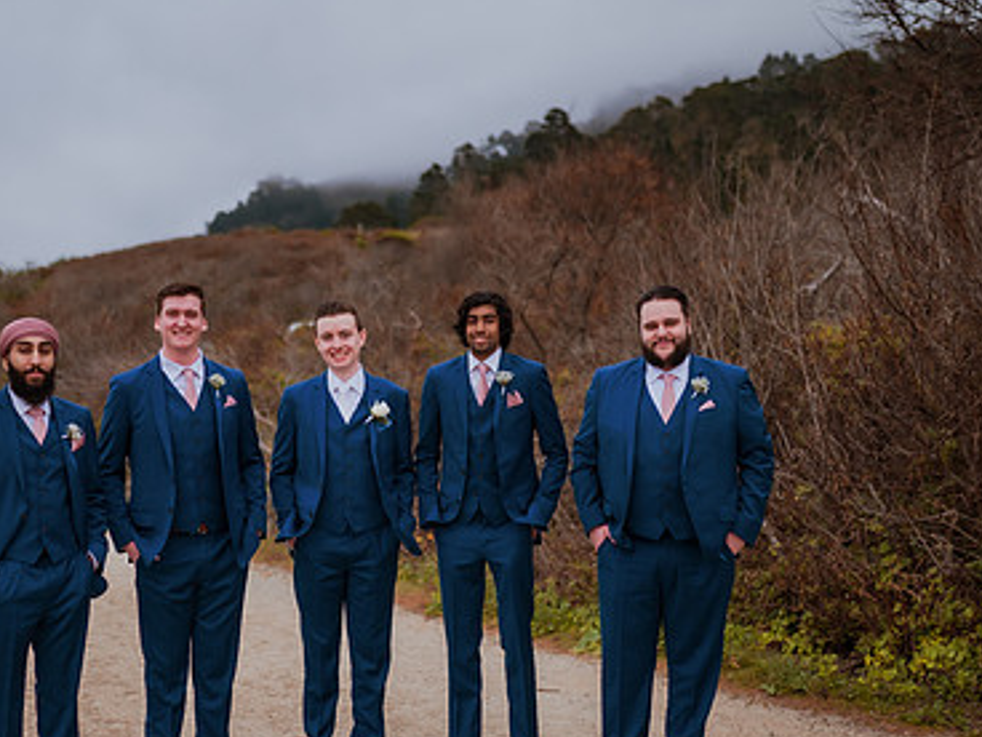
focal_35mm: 55
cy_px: 423
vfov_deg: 26.5
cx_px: 333
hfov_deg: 34.6
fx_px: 1560
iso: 400
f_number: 1.4
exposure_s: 1/6400
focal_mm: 35
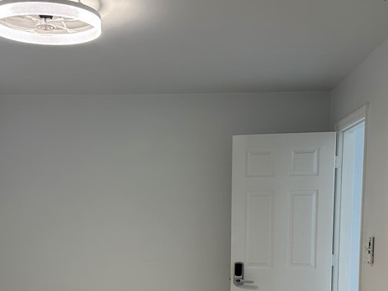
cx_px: 159
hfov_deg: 36.1
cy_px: 268
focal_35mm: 53
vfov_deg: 26.5
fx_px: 594
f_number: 1.78
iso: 100
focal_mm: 6.86
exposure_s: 1/162
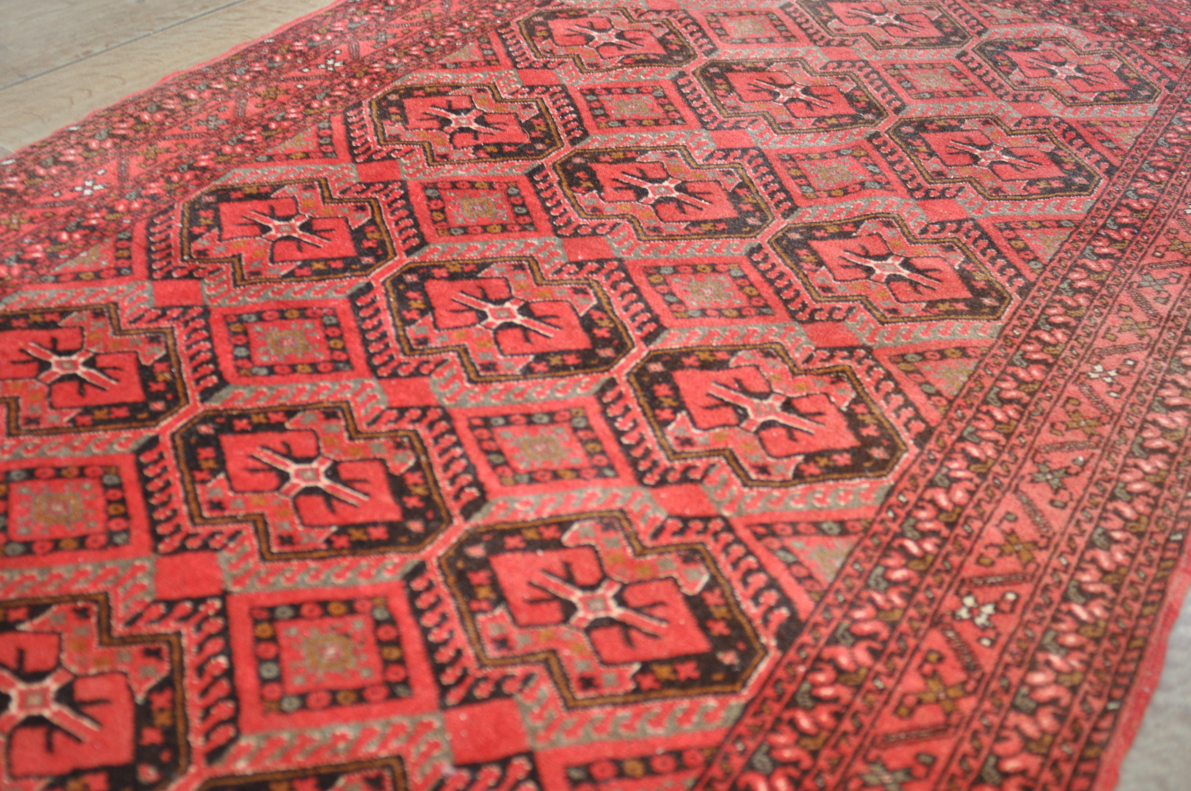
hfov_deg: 46.4
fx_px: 1388
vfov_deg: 31.8
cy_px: 396
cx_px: 596
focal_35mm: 42
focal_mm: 28
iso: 500
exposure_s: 1/25
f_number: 2.8
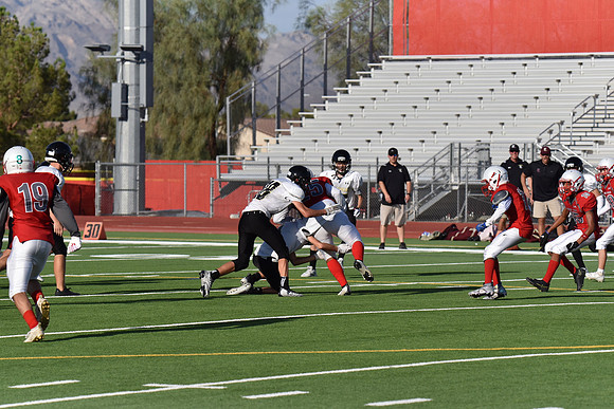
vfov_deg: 6.5
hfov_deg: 9.8
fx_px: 3582
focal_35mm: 210
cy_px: 204
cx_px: 307
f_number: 8
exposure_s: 1/4000
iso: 720
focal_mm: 210
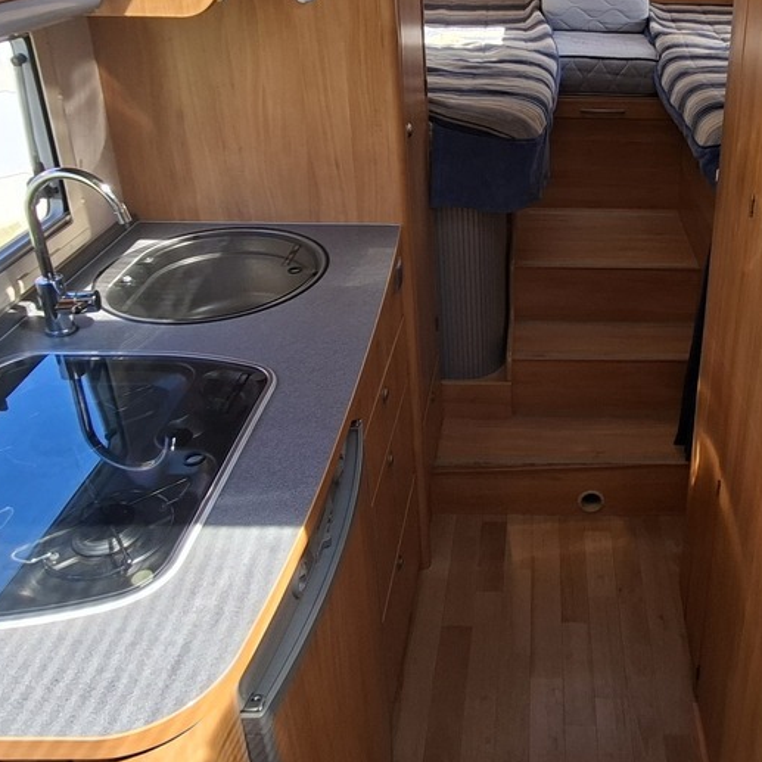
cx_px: 547
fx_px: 797
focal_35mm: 32
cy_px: 226
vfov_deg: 49.7
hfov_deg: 49.6
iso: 40
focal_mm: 1.74
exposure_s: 1/118
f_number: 2.2
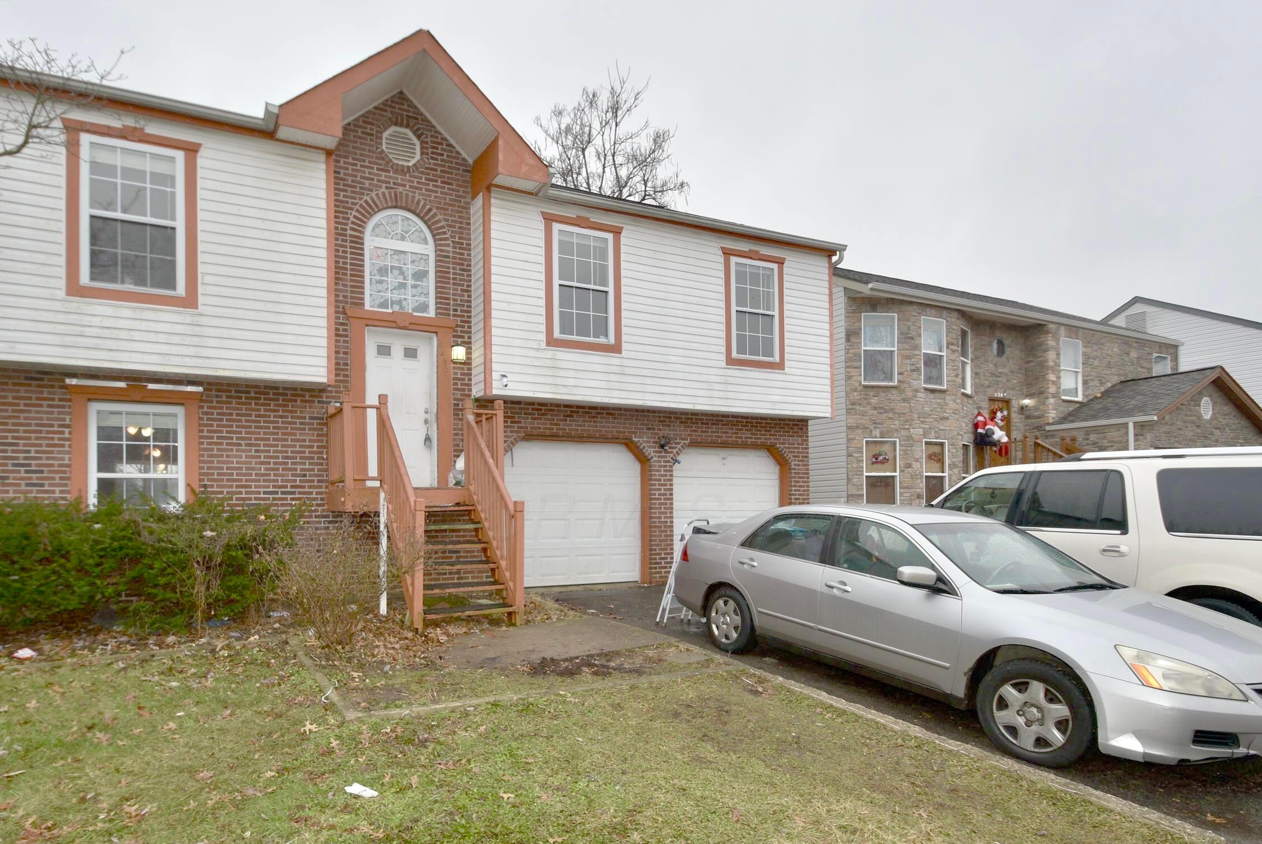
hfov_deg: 83.6
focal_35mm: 20
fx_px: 702
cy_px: 515
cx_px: 557
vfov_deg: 61.4
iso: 160
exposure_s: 1/125
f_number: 5.6
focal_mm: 10
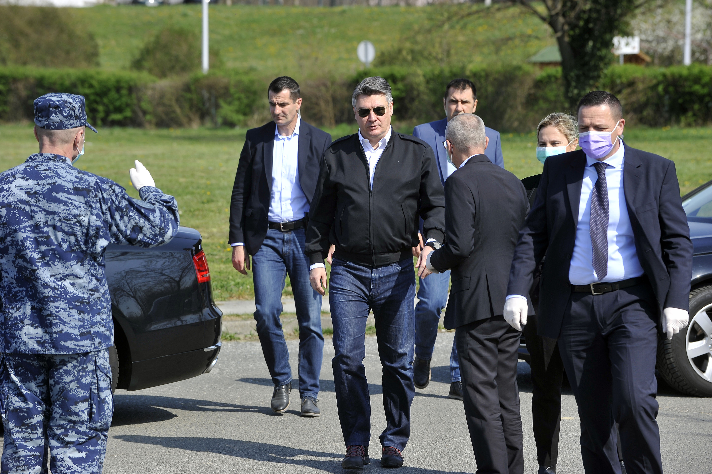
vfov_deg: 7.6
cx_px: 356
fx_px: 3558
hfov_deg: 11.4
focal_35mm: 180
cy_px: 237
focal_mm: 180
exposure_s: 1/400
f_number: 8
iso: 200
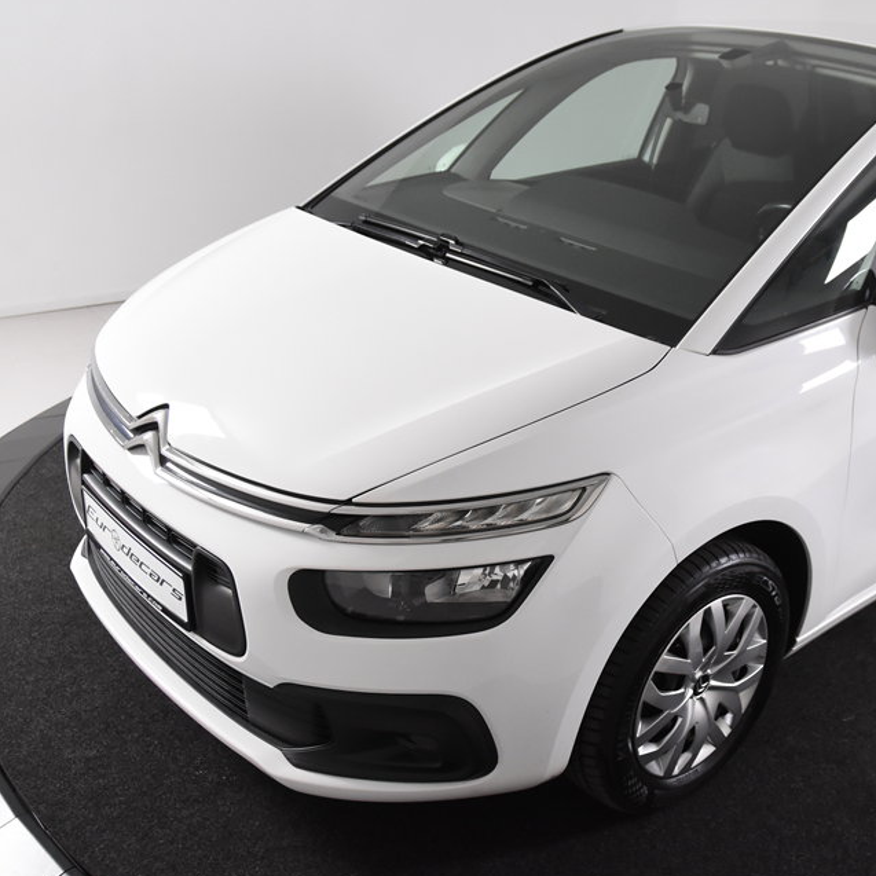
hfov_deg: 40.2
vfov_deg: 40.9
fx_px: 1174
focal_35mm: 41
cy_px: 419
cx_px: 615
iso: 1600
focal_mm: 20
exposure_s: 1/80
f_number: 4
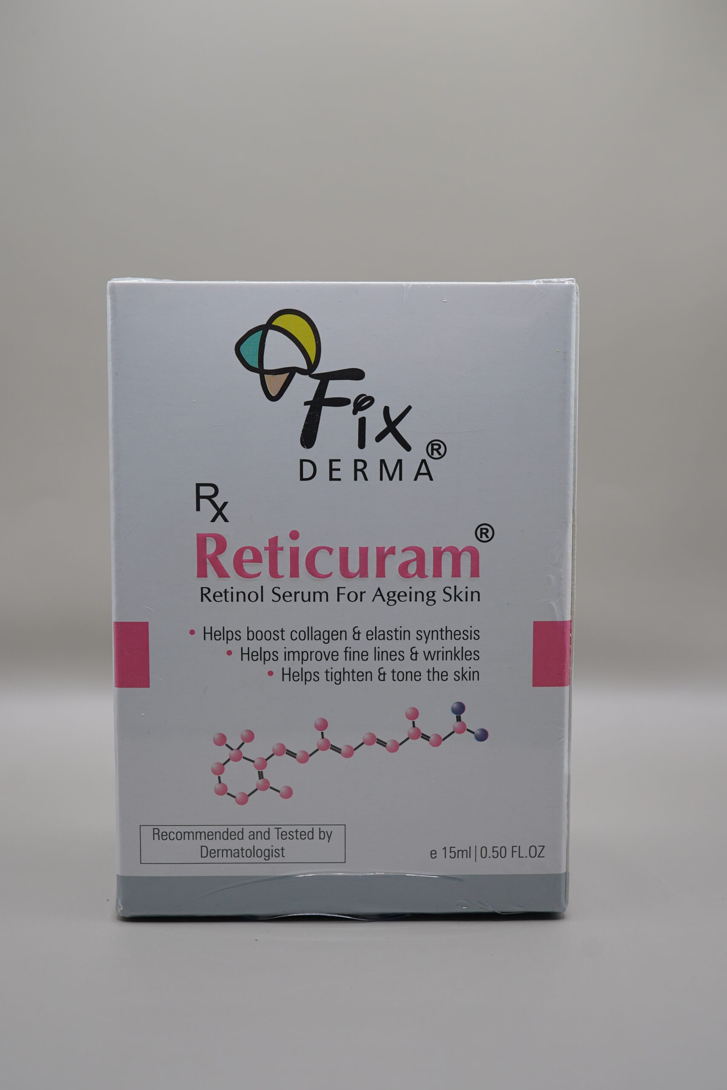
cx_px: 364
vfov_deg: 53.1
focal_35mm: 36
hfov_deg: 36.9
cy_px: 545
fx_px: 1090
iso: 200
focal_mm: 24
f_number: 6.3
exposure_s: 1/80
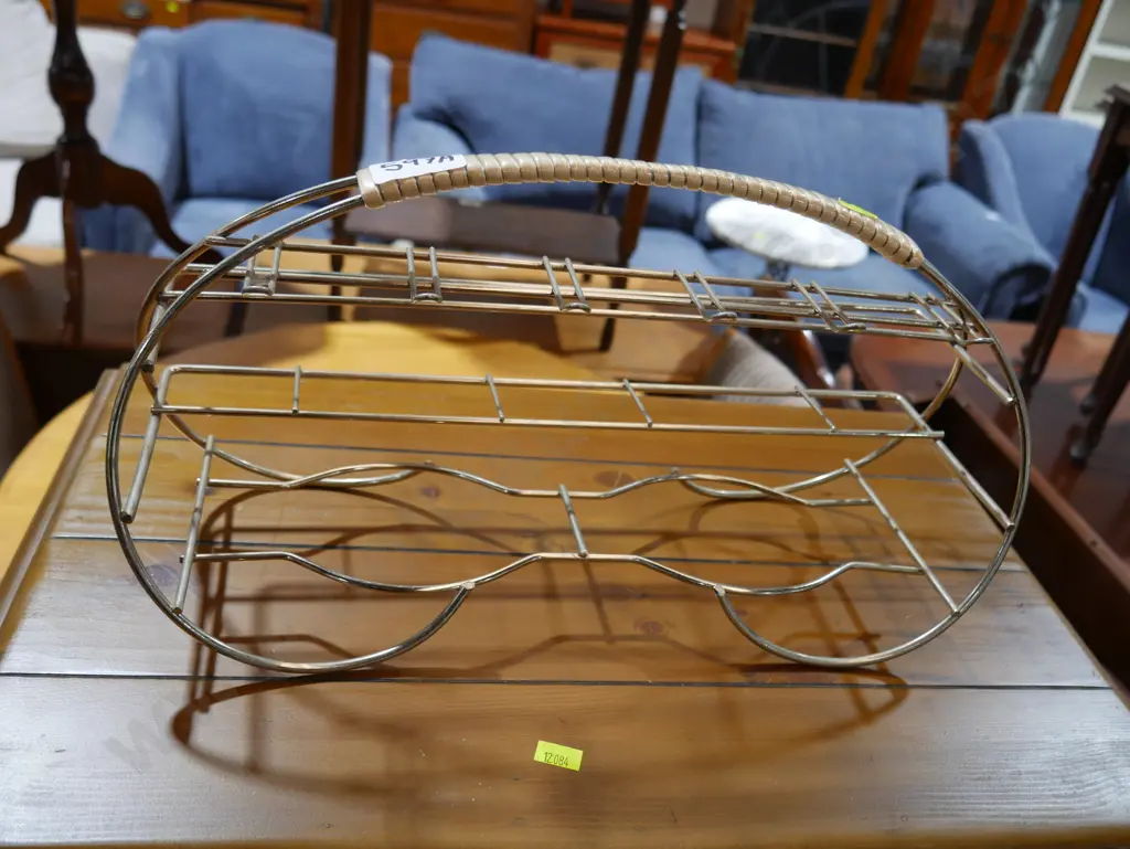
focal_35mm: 30
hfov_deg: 59.9
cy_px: 424
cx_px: 565
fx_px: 980
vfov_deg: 46.8
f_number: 3.6
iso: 500
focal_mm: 15
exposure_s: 1/60
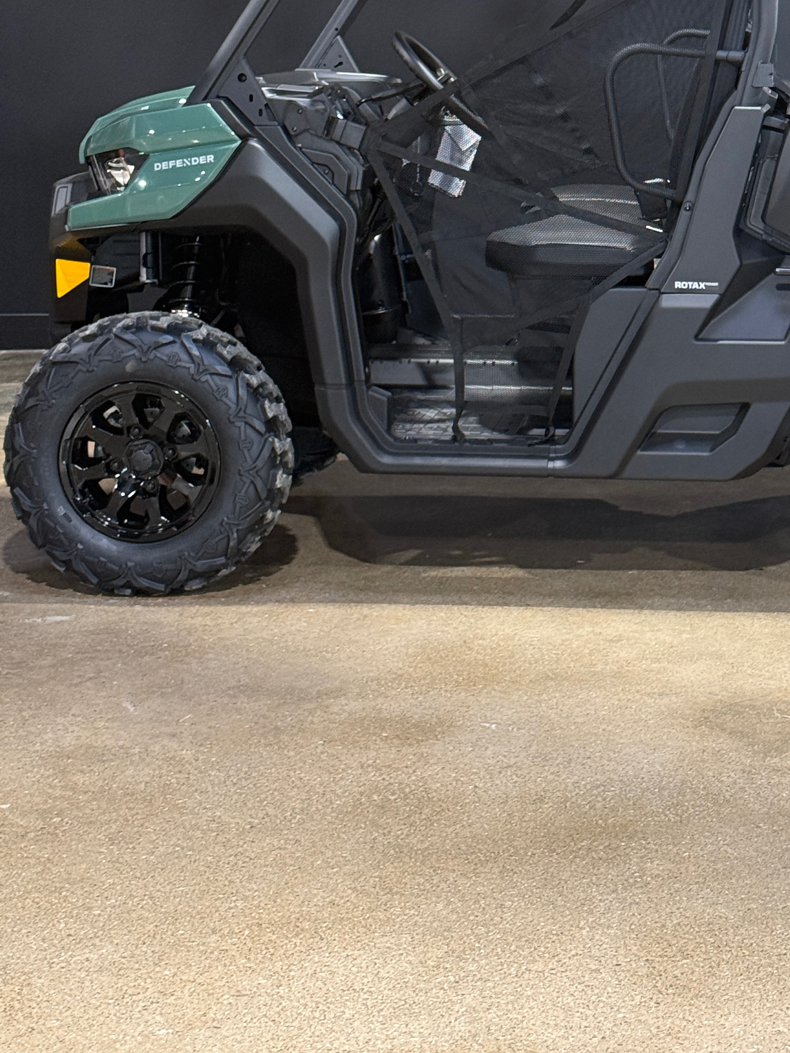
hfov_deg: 17.4
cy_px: 186
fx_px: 2556
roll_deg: -0.2
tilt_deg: -3.5
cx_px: 616
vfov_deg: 22.9
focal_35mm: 84
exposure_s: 1/60
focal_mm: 6.76
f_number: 1.78
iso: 200
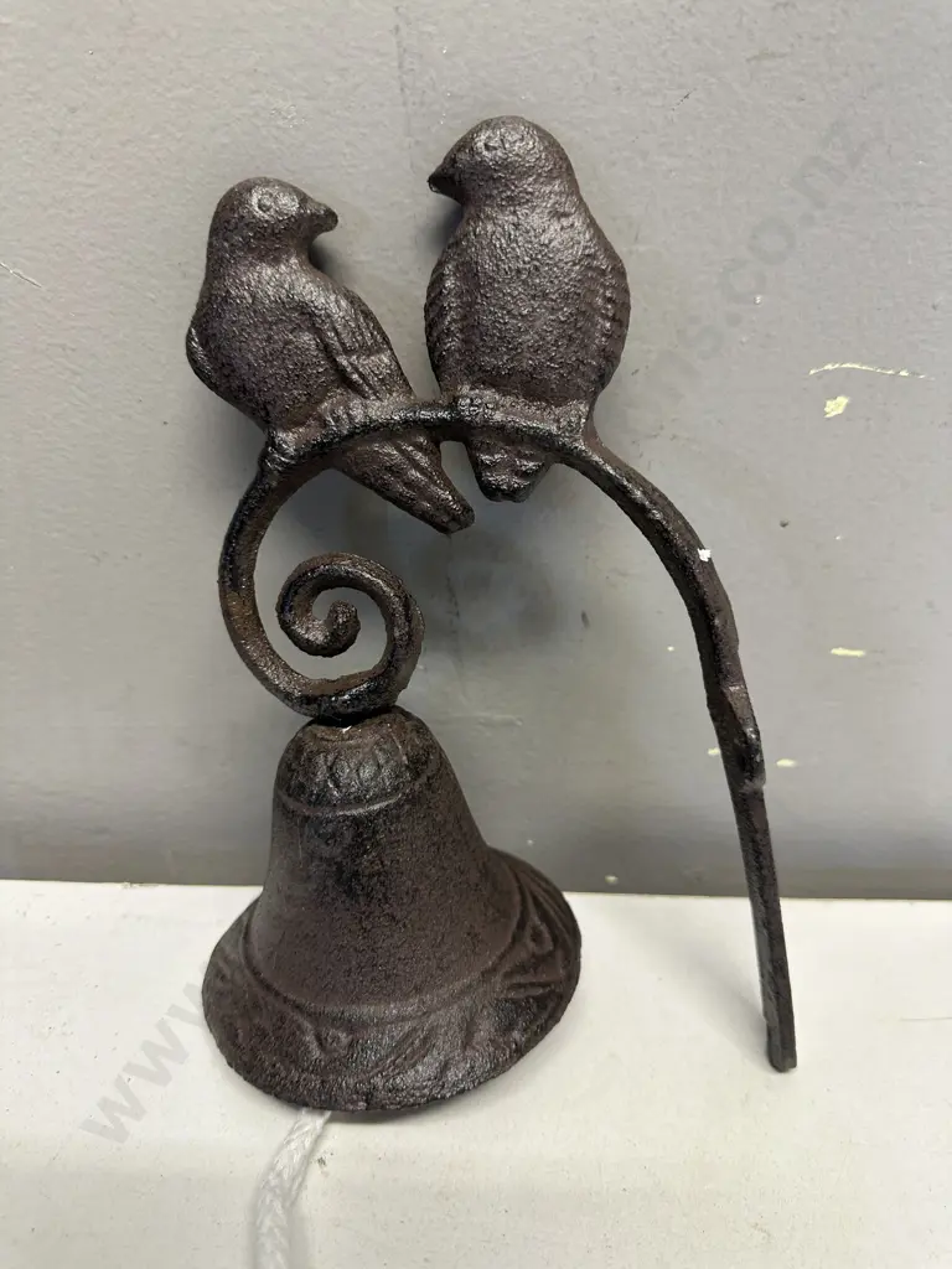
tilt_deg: -30.8
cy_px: 634
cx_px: 476
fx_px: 880
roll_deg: -0.1
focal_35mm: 24
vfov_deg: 71.6
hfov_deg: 56.8
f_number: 1.78
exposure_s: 1/50
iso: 125
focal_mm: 6.86
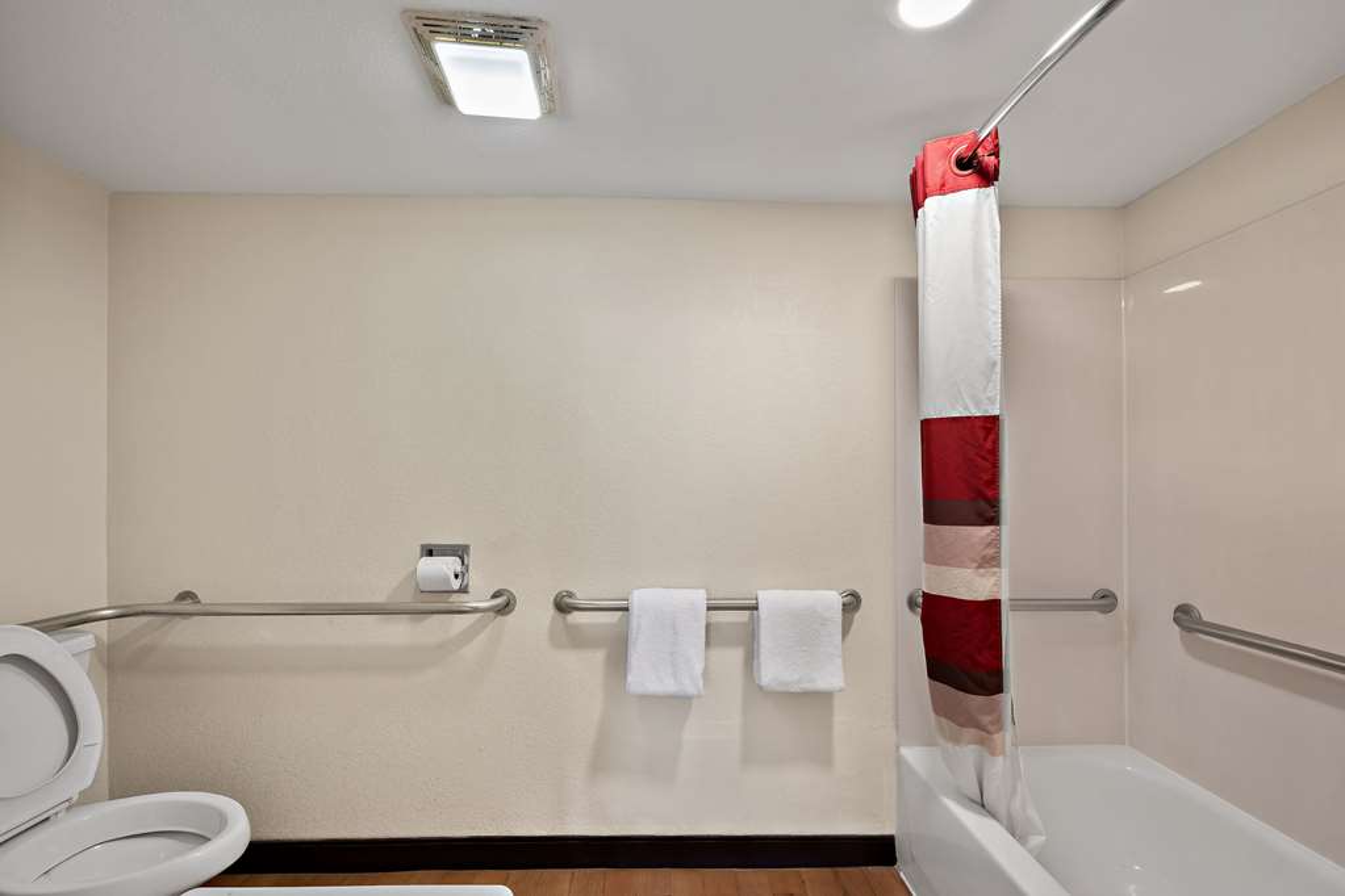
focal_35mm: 14
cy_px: 448
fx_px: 523
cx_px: 672
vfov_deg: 81.2
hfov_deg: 104.3
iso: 400
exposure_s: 1/1.67
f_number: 8
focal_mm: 14
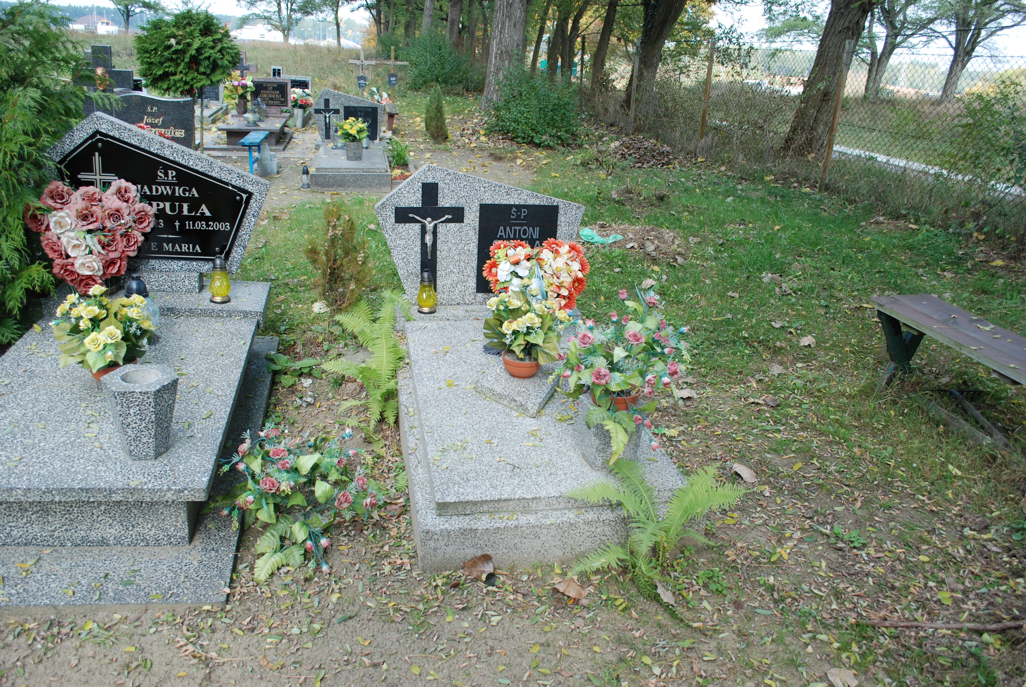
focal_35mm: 27
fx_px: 770
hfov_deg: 67.3
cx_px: 513
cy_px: 344
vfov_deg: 48.0
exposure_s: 1/125
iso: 160
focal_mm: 18
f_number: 5.6
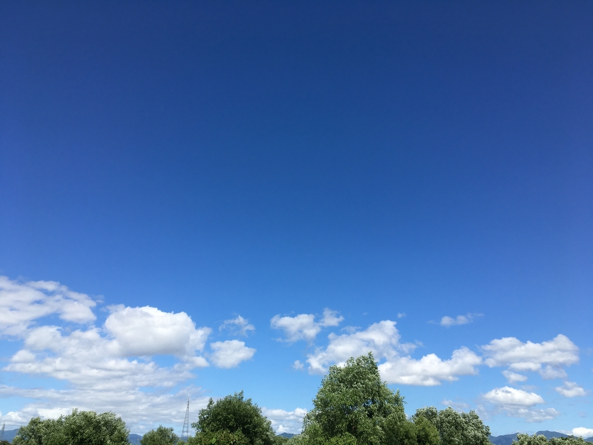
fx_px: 497
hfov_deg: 61.7
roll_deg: -1.0
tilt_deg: +24.8
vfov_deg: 48.2
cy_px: 222
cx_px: 296
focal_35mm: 29
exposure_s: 1/1876
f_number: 2.2
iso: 25
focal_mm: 4.15
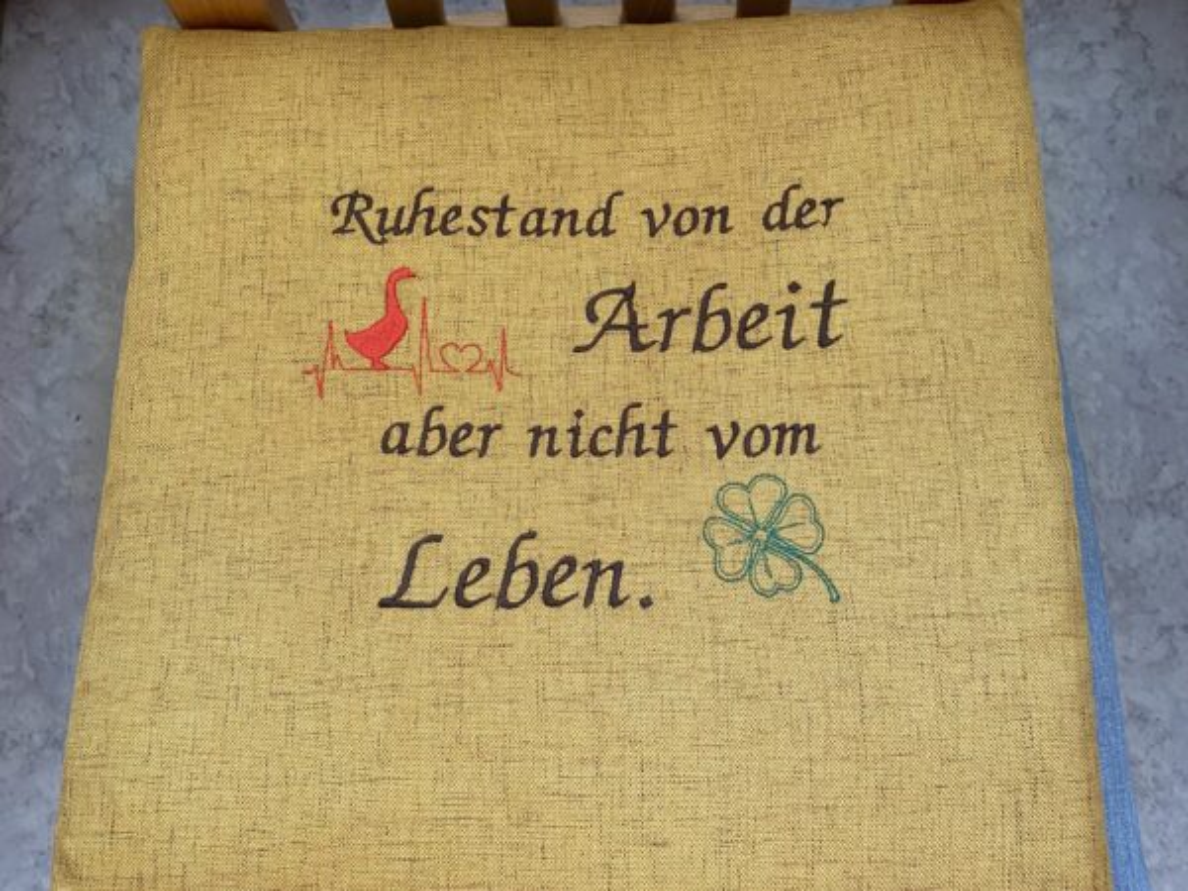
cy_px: 446
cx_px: 594
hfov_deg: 67.3
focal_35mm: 26
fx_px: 892
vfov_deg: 53.1
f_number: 1.8
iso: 320
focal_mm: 4.25
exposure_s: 1/60
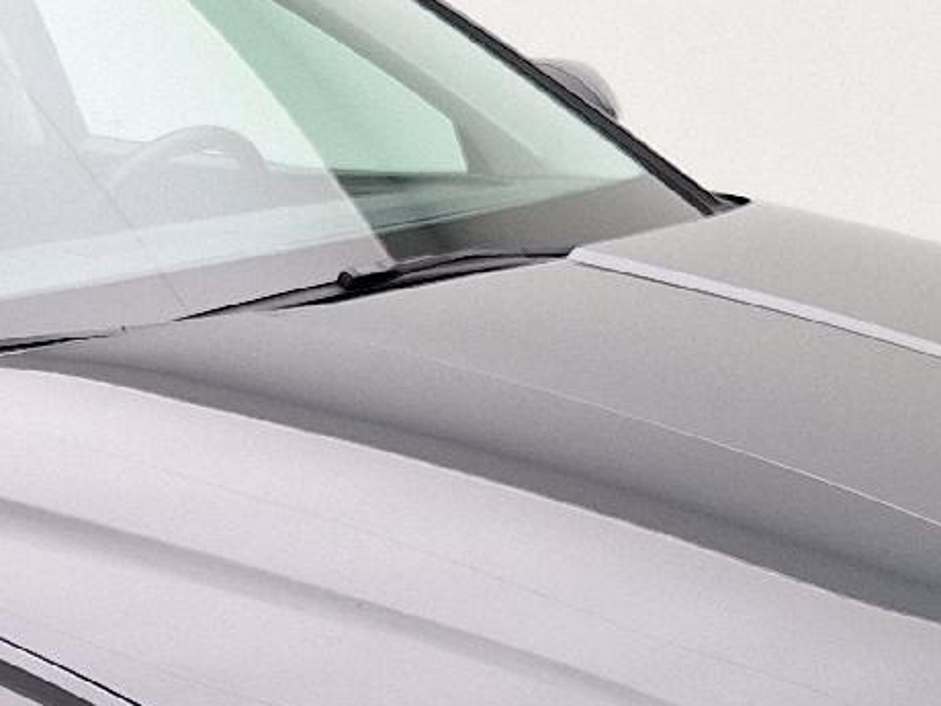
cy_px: 812
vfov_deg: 15.0
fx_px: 2610
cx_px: -39
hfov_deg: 19.7
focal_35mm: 96
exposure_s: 1/100
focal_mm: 5.54
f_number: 1.8
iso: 64
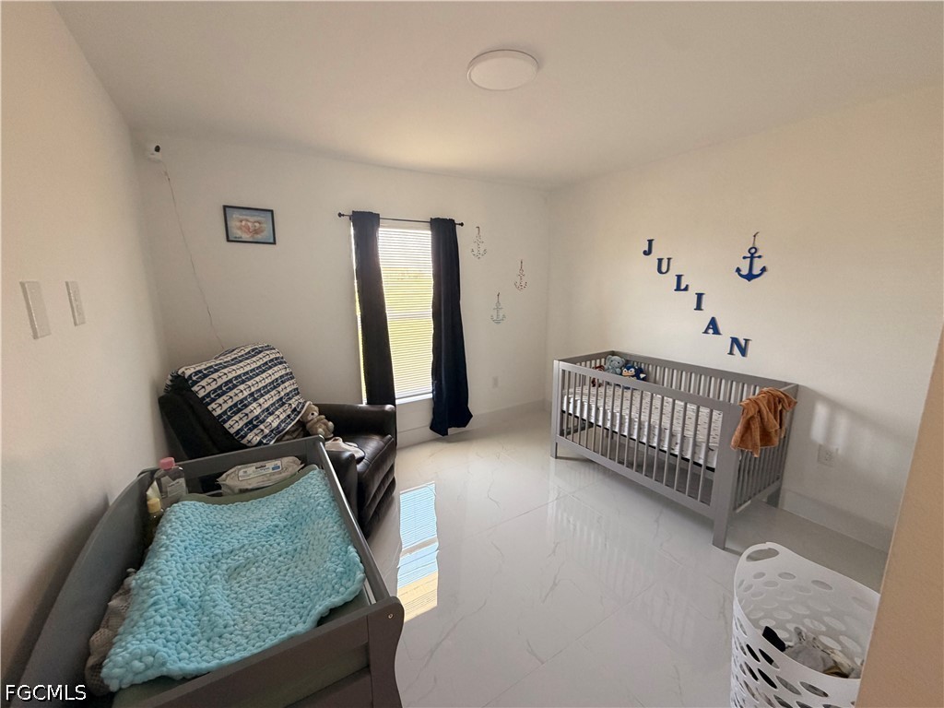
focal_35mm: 14
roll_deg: +0.7
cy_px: 354
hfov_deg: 102.1
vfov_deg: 85.7
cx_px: 472
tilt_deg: -11.4
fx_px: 382
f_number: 2.2
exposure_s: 1/60
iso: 250
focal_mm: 2.22
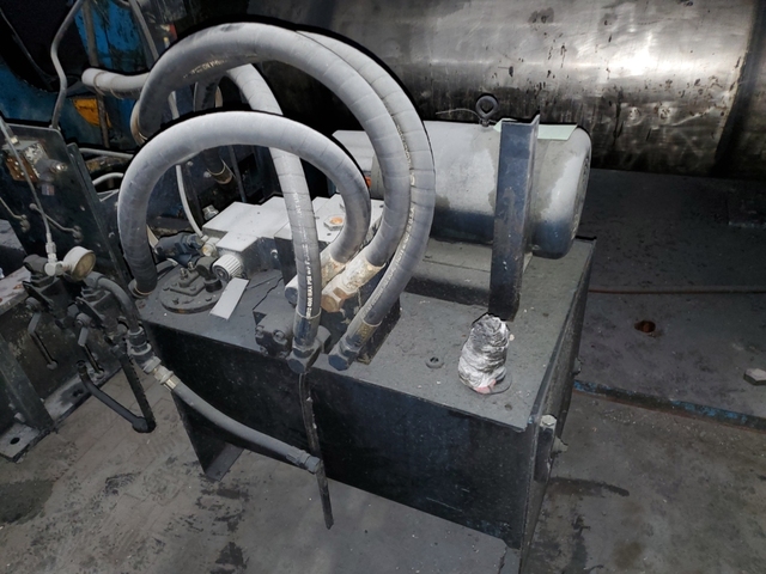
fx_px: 575
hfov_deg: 67.3
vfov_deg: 53.1
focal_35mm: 26
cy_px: 287
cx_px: 383
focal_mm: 4.3
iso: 125
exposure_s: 1/12
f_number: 1.5
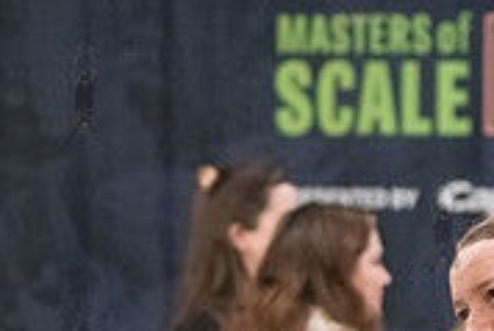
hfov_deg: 7.5
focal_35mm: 272
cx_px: 64
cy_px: 354
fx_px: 3735
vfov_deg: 5.0
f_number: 3.5
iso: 6400
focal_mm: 80
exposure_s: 1/125
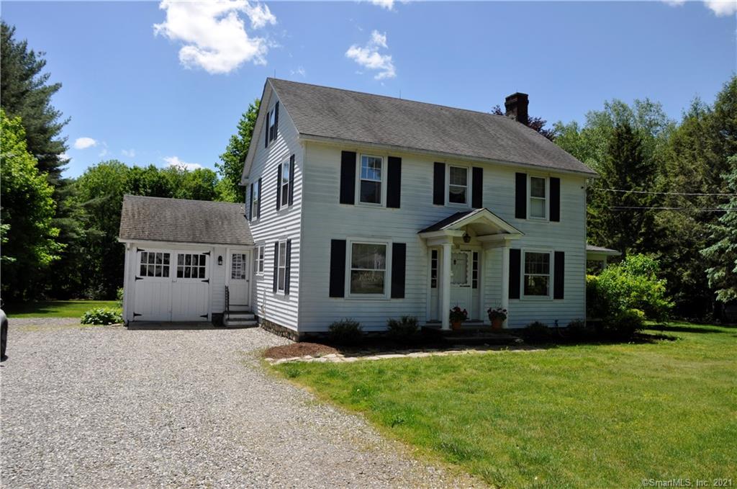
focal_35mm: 27
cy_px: 244
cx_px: 368
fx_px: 552
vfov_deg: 47.8
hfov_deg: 67.5
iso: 200
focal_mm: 18
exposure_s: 1/320
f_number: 9
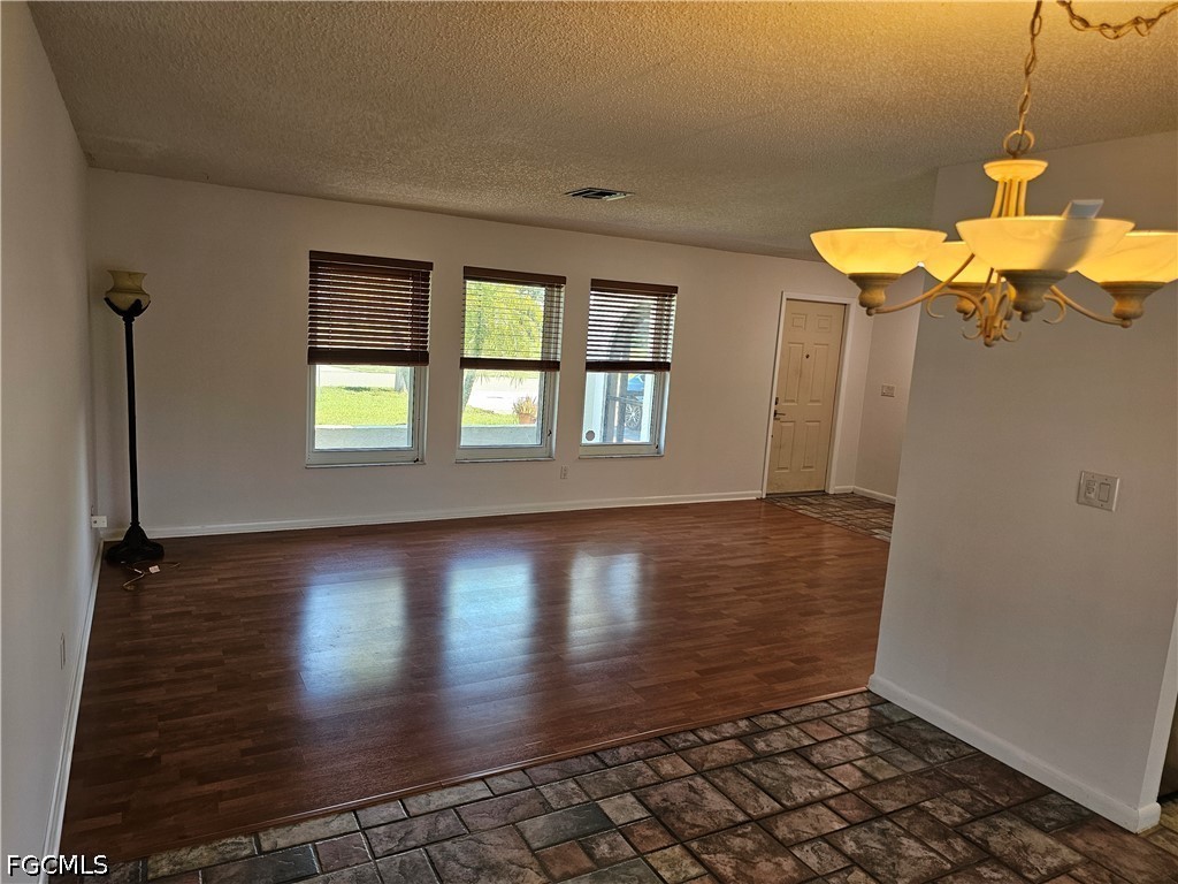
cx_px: 589
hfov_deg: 73.9
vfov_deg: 58.9
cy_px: 442
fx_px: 783
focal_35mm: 23
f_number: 1.7
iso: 160
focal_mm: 6.3
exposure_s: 1/120
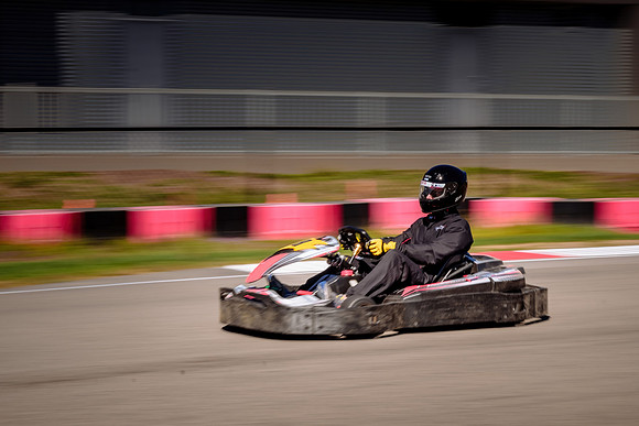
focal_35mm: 97
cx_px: 300
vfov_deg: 14.2
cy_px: 231
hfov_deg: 21.1
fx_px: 1714
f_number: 14
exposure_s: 1/50
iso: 64
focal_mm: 70
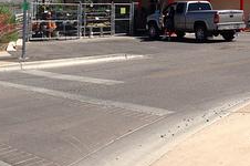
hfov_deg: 27.7
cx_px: 214
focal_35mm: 71
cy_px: -9
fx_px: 492
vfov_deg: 18.5
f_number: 2.4
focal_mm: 4.12
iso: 50
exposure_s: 1/1695
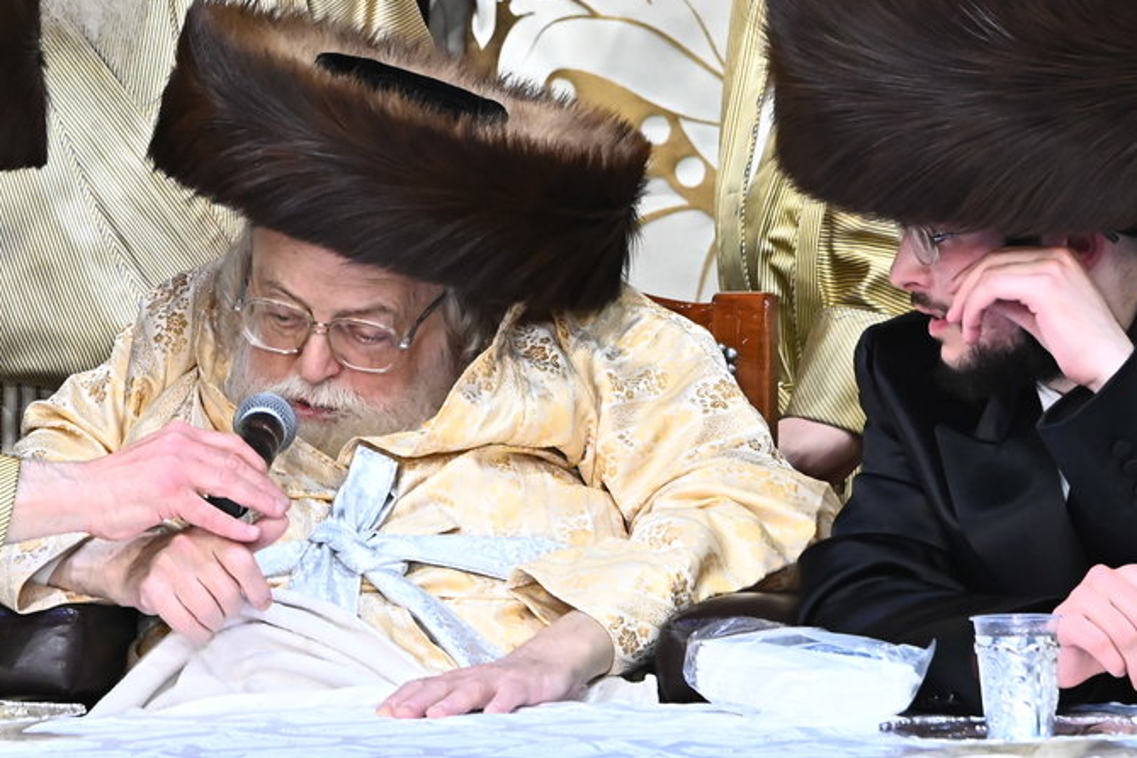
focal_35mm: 879
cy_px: 242
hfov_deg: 2.3
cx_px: 410
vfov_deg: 1.6
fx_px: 27760
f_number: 8
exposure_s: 1/100
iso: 5000
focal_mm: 420
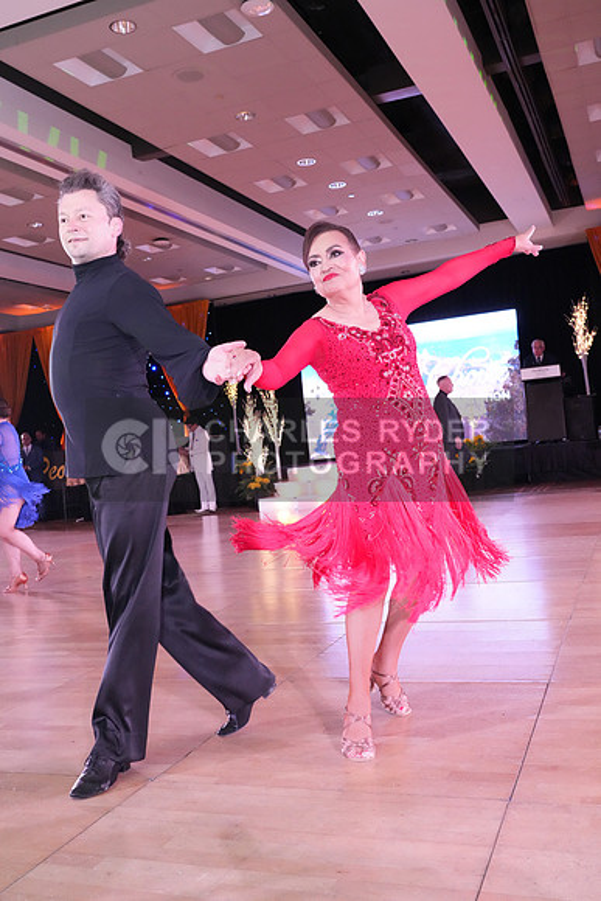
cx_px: 300
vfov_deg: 57.2
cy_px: 450
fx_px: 826
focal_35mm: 33
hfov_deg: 40.0
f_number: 7.1
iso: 8000
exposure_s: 1/250
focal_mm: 33
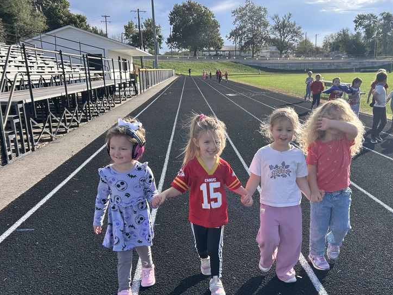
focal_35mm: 37
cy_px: 191
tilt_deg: -17.5
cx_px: 243
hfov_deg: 49.7
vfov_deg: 38.3
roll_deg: +3.0
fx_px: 420
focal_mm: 5.7
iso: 50
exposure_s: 1/1808
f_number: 1.5
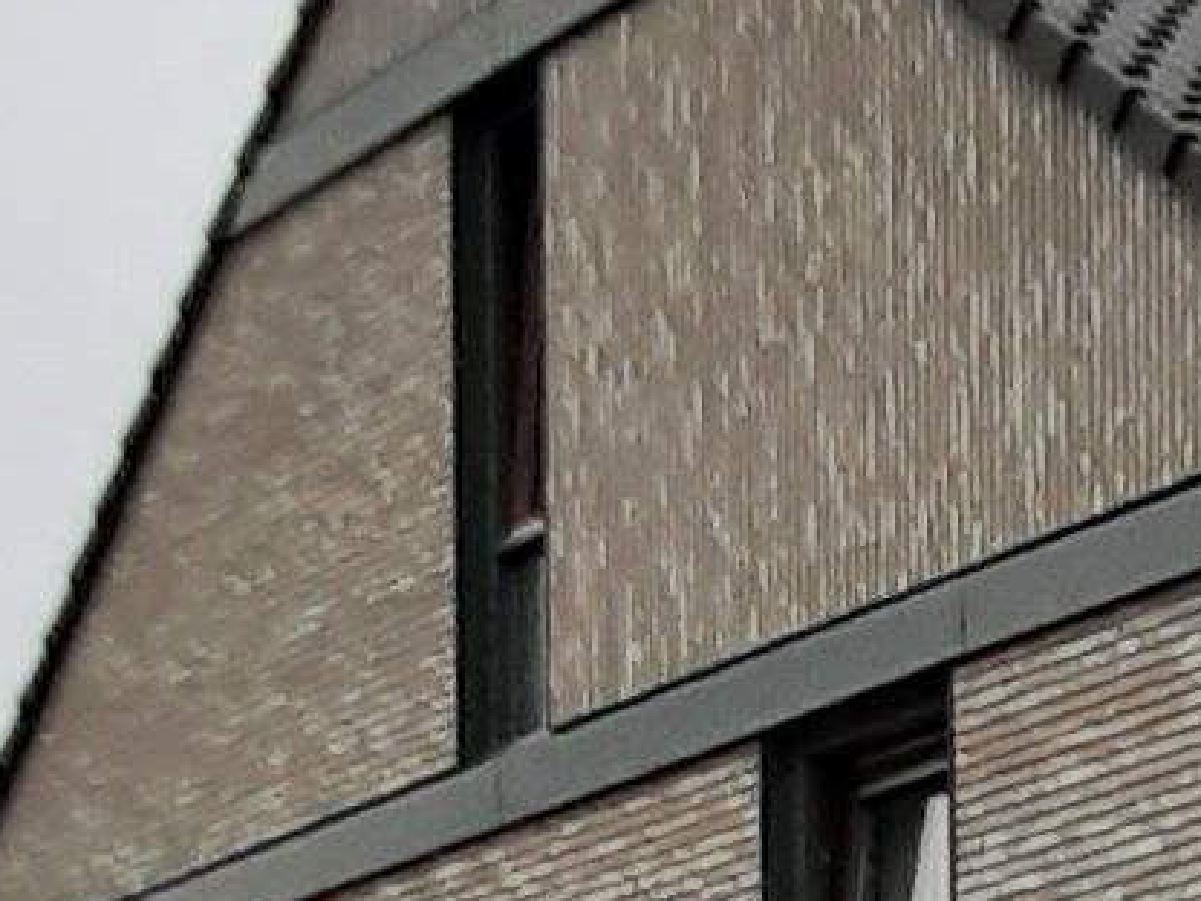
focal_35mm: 102
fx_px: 3539
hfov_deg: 16.1
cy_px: 1793
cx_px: 2188
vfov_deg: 12.7
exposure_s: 1/698
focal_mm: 1.42
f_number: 2.2
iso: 40
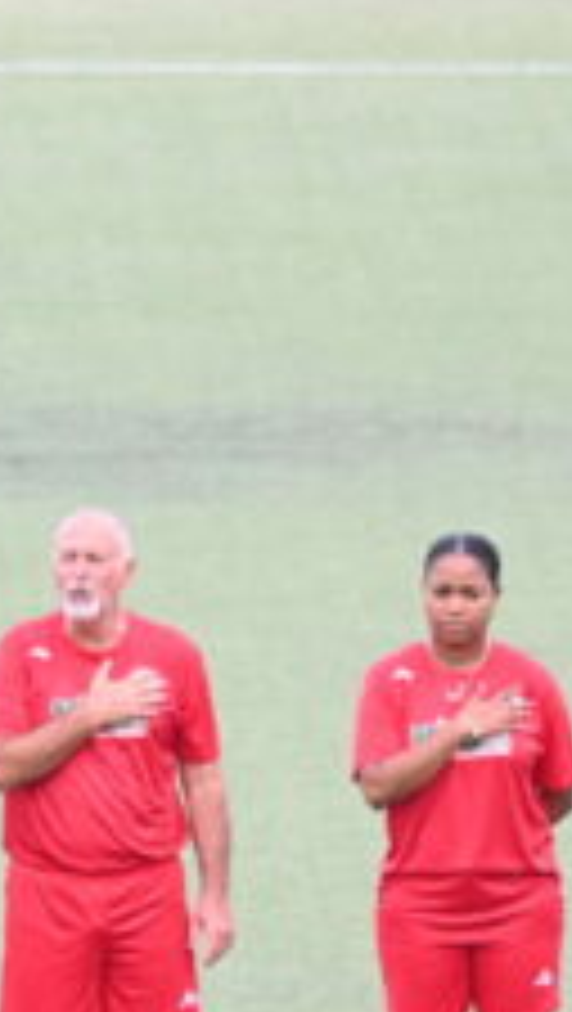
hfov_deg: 1.4
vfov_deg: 2.5
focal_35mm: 878
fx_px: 23612
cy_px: 814
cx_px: -378
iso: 1600
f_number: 3.2
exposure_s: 1/2500
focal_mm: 200
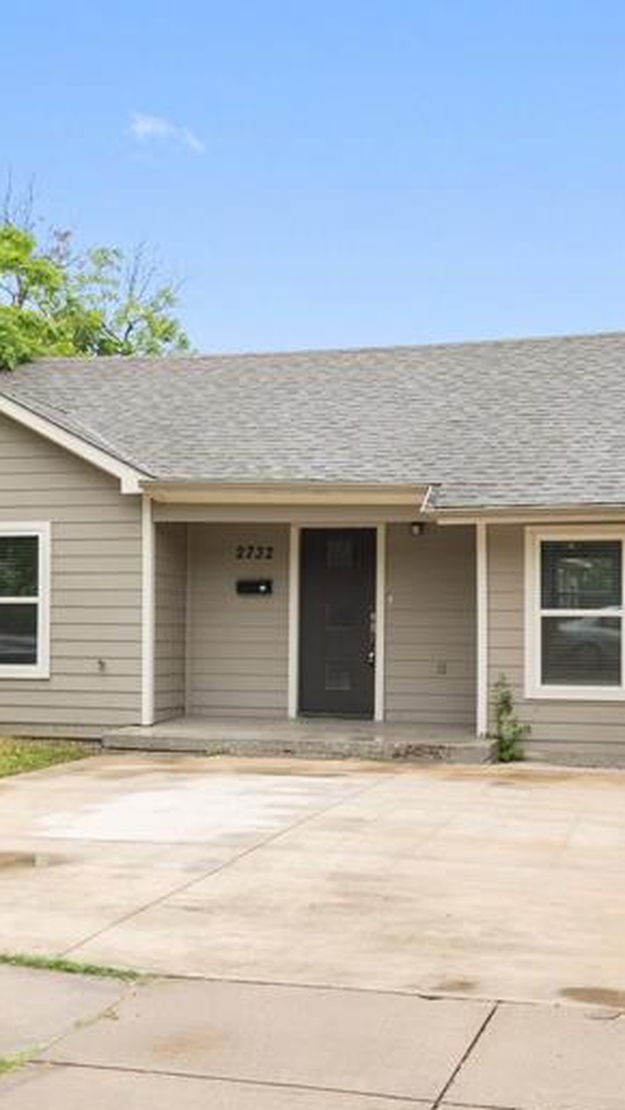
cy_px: 666
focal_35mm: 50
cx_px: 325
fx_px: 1472
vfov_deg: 41.1
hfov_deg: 24.0
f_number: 8
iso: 100
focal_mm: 24
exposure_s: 1/80
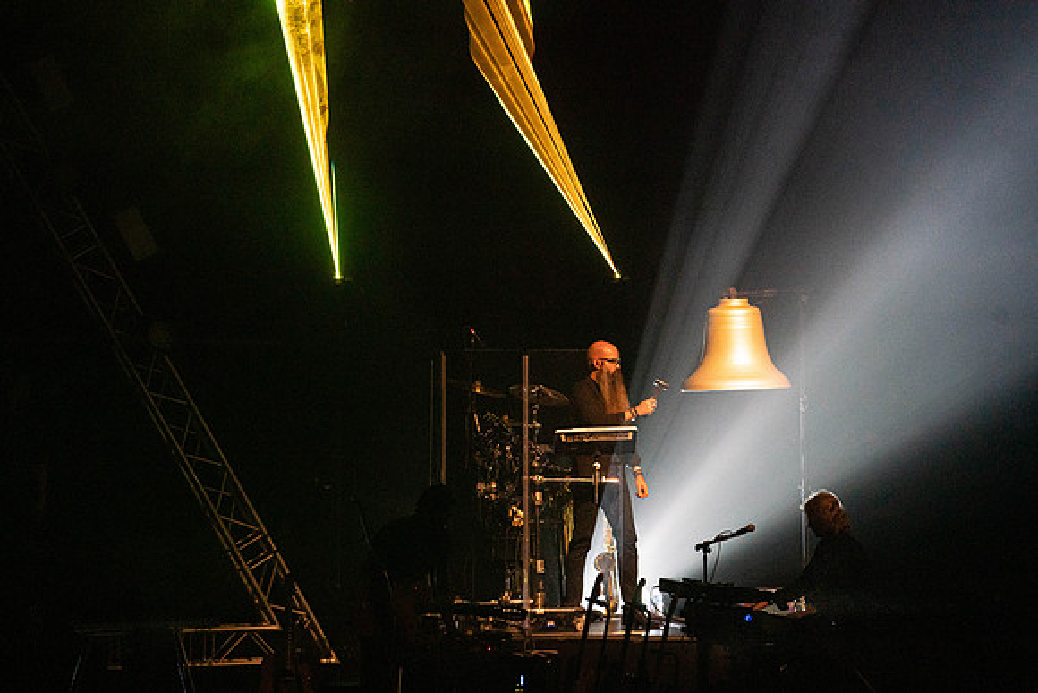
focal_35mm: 200
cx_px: 519
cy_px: 346
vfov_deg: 6.9
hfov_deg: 10.3
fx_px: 5768
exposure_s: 1/250
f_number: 5.6
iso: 6400
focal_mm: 200
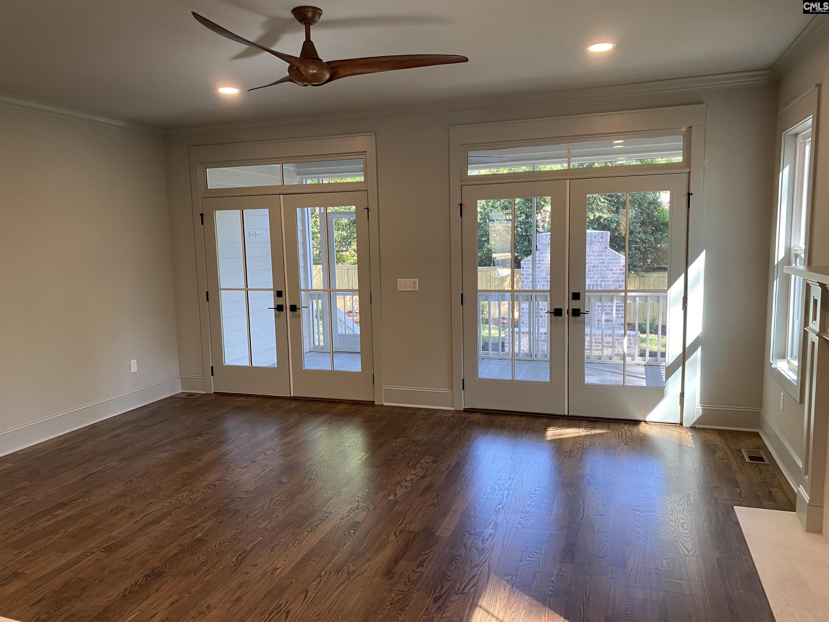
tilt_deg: -7.6
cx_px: 414
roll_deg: +1.3
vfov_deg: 53.1
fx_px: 623
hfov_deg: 67.3
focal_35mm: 26
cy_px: 311
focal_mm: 4.25
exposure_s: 1/60
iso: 80
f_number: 1.8
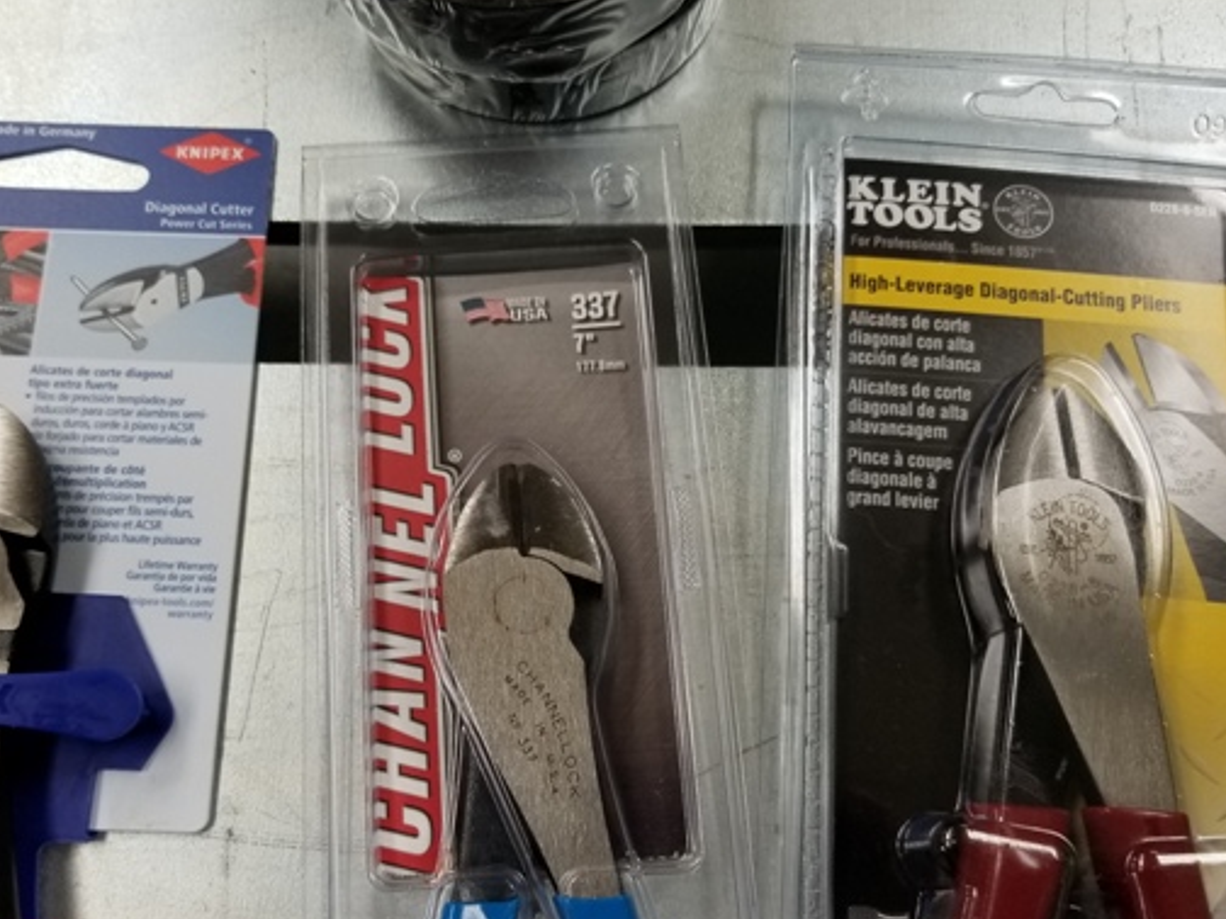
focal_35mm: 33
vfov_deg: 42.7
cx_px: 525
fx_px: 1169
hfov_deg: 55.1
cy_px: 562
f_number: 1.7
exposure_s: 1/120
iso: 80
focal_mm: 4.25
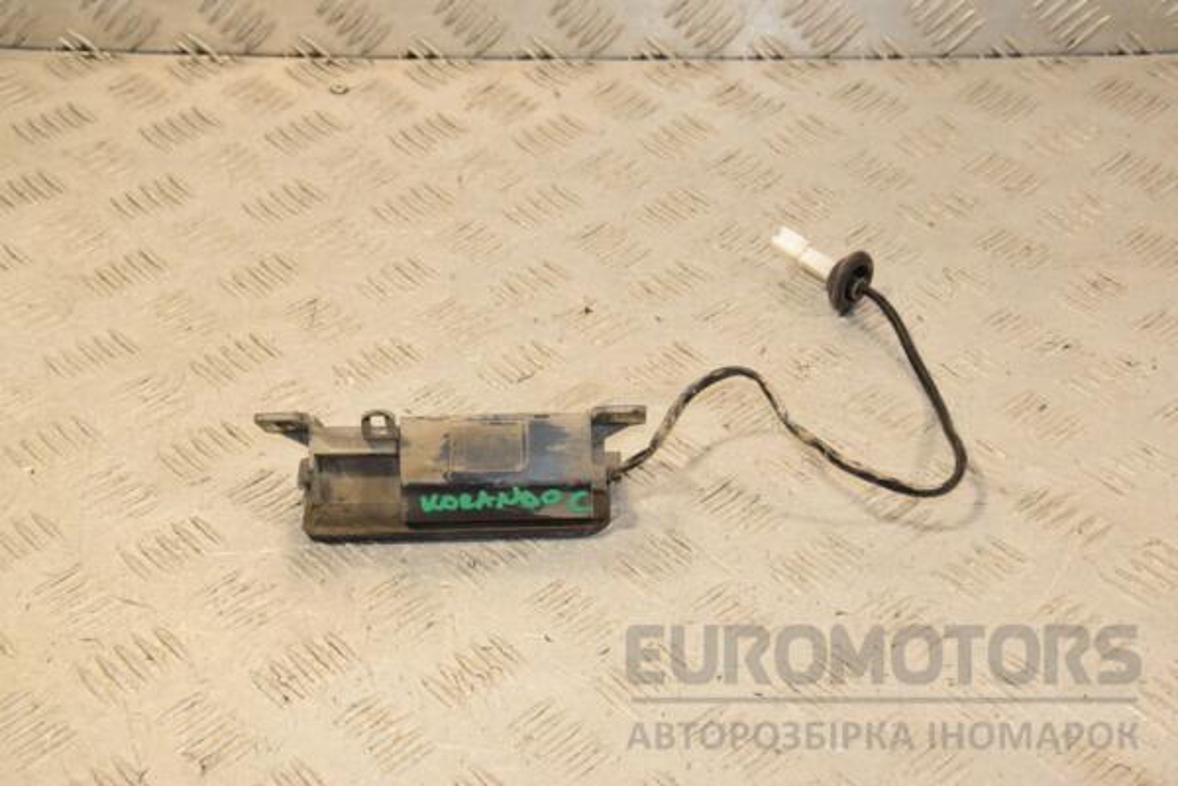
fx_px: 2061
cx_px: 589
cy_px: 393
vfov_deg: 21.6
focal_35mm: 63
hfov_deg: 31.9
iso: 800
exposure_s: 1/200
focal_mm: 42
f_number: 8
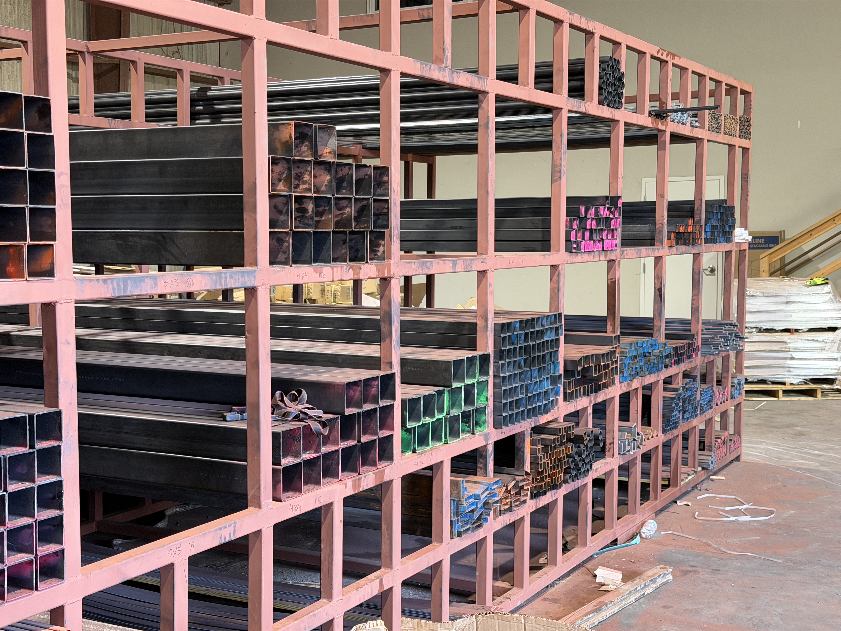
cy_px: 316
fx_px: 1166
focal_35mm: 48
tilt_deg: -4.6
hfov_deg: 39.7
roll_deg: +0.3
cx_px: 420
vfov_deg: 30.3
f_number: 1.78
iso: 250
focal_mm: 6.76
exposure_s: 1/45
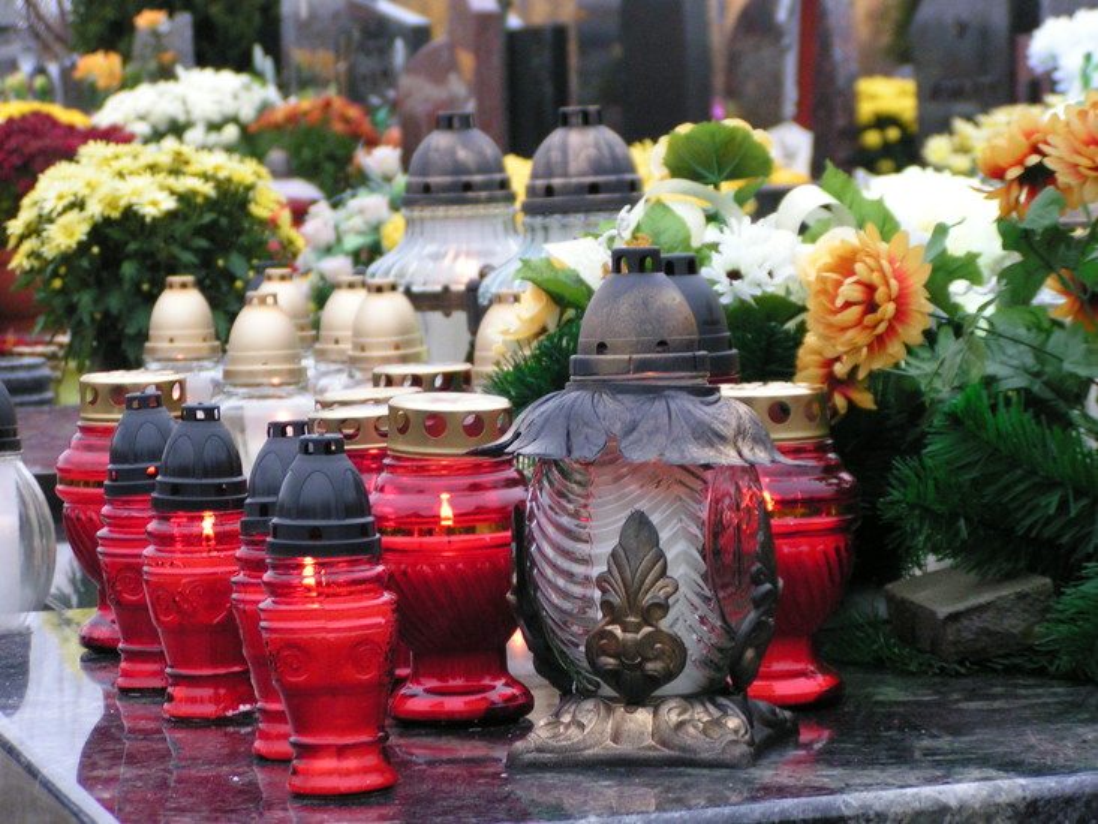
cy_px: 412
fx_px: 4315
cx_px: 549
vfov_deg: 10.9
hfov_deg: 14.5
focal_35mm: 136
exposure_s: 1/125
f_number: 3.5
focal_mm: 20.9
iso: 200
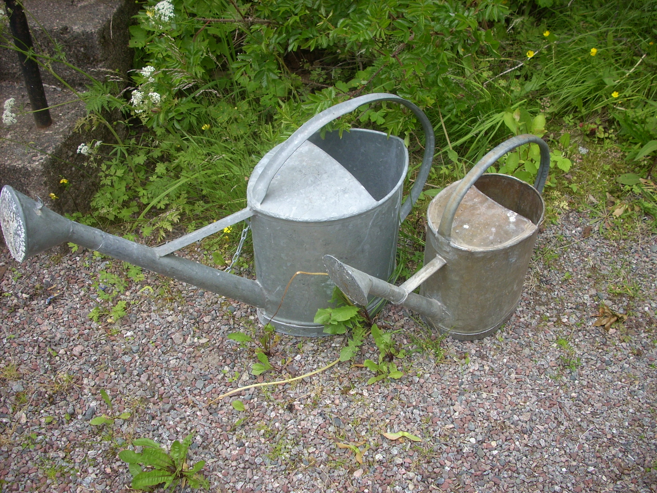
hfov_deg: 50.1
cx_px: 328
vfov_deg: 38.7
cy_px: 246
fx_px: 702
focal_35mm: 37
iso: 64
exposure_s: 1/185
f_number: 2.8
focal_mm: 6.2
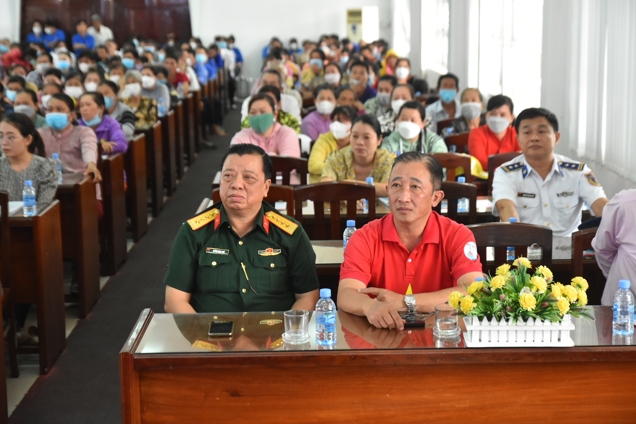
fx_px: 1113
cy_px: 212
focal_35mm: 63
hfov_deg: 31.9
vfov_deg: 21.6
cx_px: 318
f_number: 3.2
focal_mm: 42
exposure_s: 1/125
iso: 1600
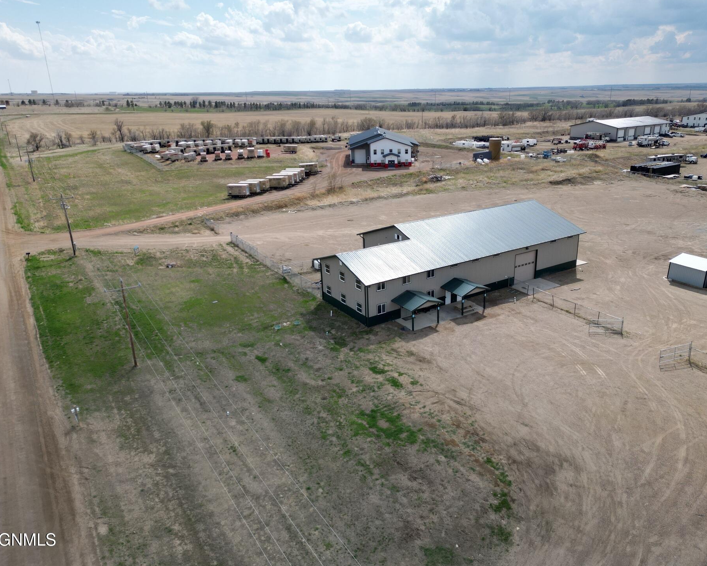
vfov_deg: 54.9
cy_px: 272
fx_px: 544
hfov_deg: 65.9
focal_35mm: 26
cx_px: 388
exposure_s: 1/3000
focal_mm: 6.72
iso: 100
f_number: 1.7
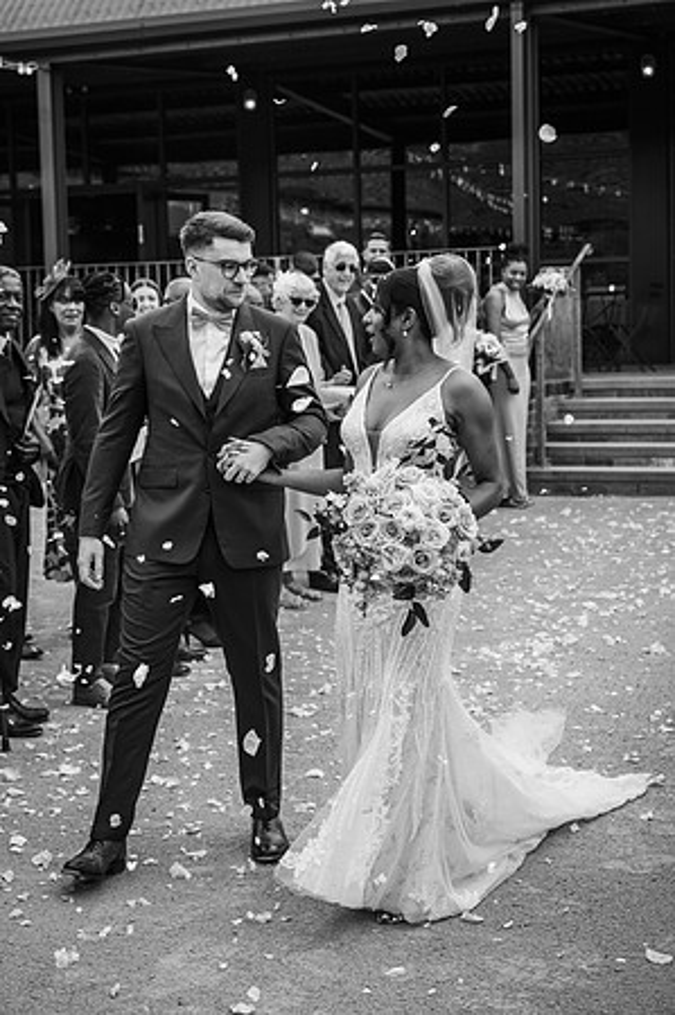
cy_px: 508
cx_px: 338
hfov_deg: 22.9
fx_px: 1663
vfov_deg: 34.0
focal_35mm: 59
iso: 250
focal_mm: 59
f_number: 5
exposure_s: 1/1000
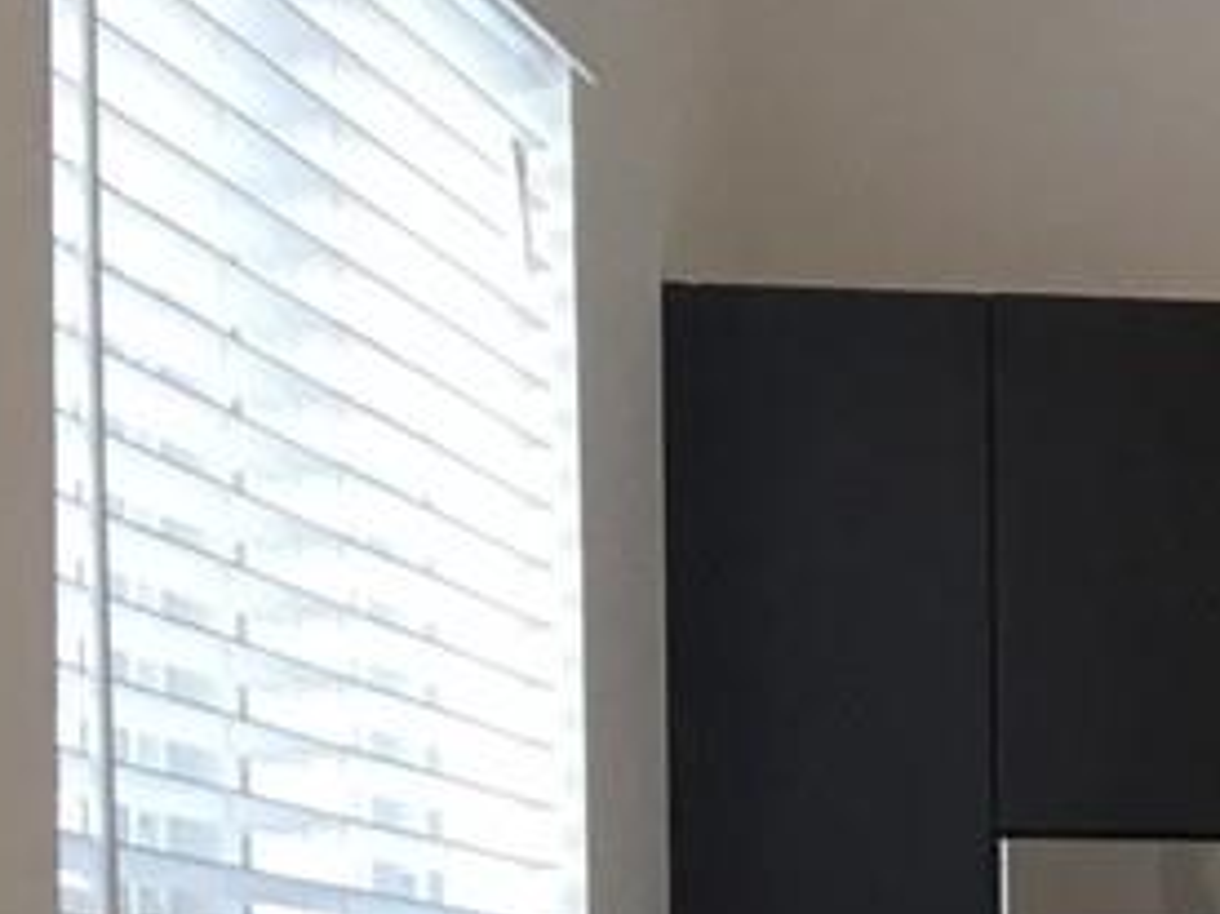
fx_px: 5954
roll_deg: +1.1
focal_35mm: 169
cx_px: 3389
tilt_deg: +0.4
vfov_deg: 8.6
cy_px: 1331
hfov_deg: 9.6
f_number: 2.2
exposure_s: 1/30
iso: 25
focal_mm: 4.15
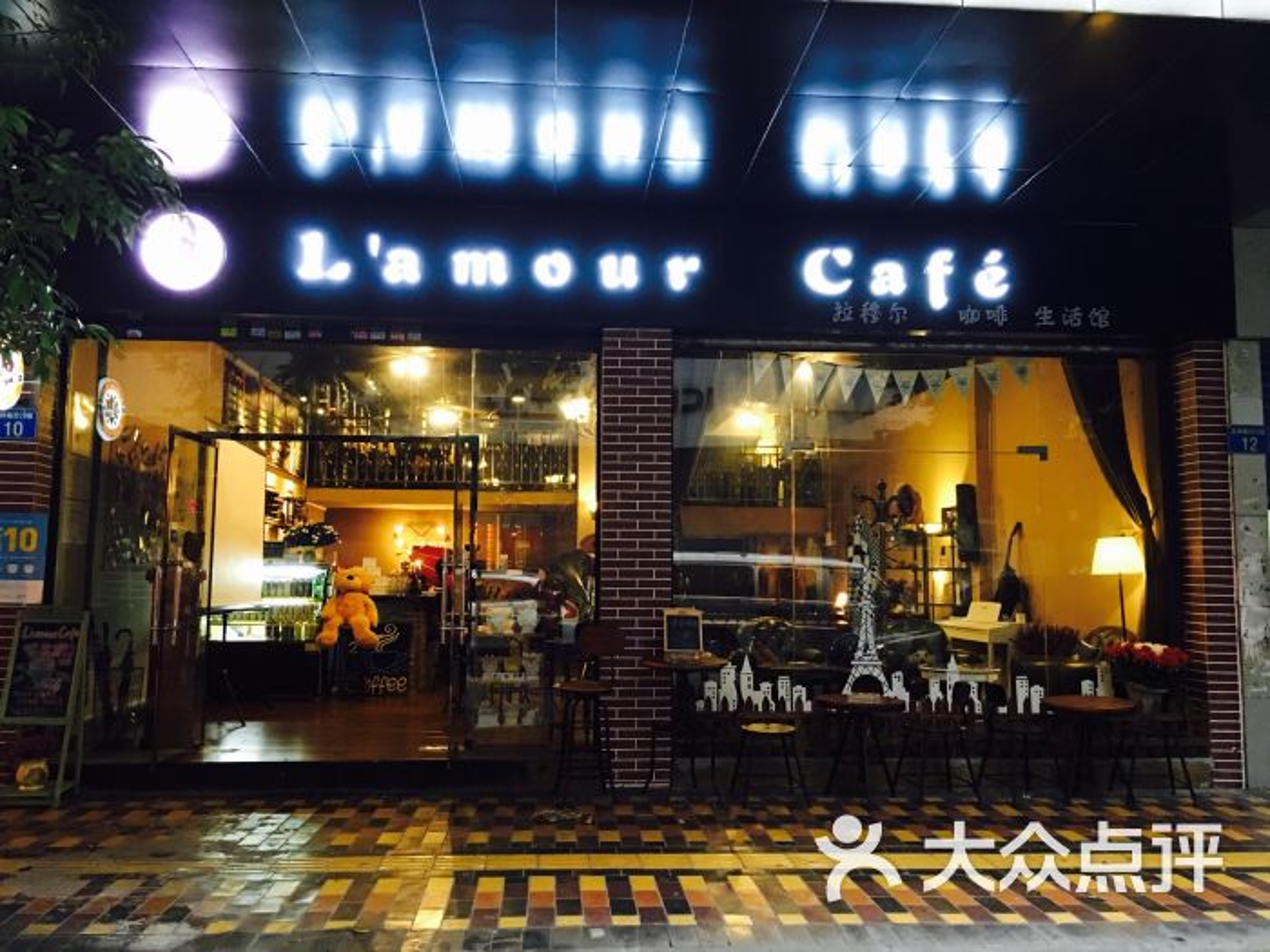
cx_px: 635
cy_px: 476
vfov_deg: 48.2
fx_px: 1064
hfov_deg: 61.7
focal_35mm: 29
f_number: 2.2
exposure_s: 1/8
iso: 125
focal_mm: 4.15
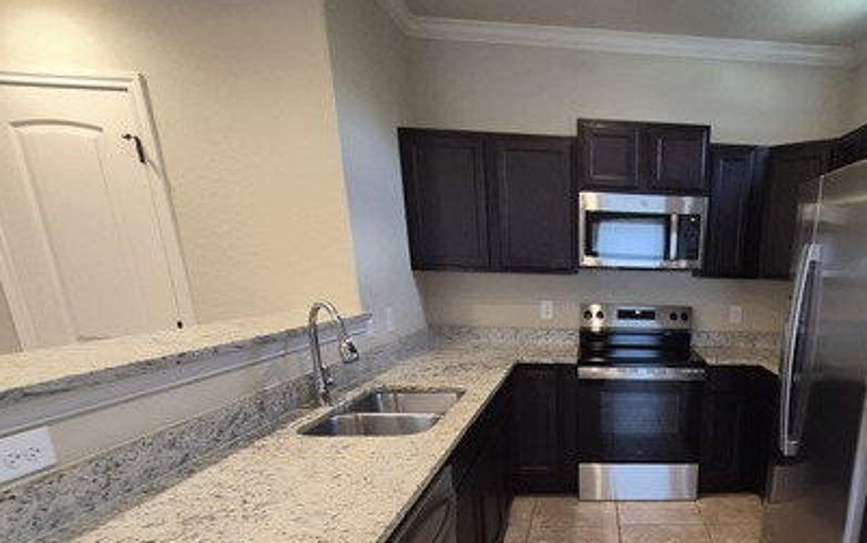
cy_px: 431
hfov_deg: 73.9
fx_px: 520
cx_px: 651
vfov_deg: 51.8
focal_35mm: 22
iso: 250
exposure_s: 1/60
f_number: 2.2
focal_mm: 1.74
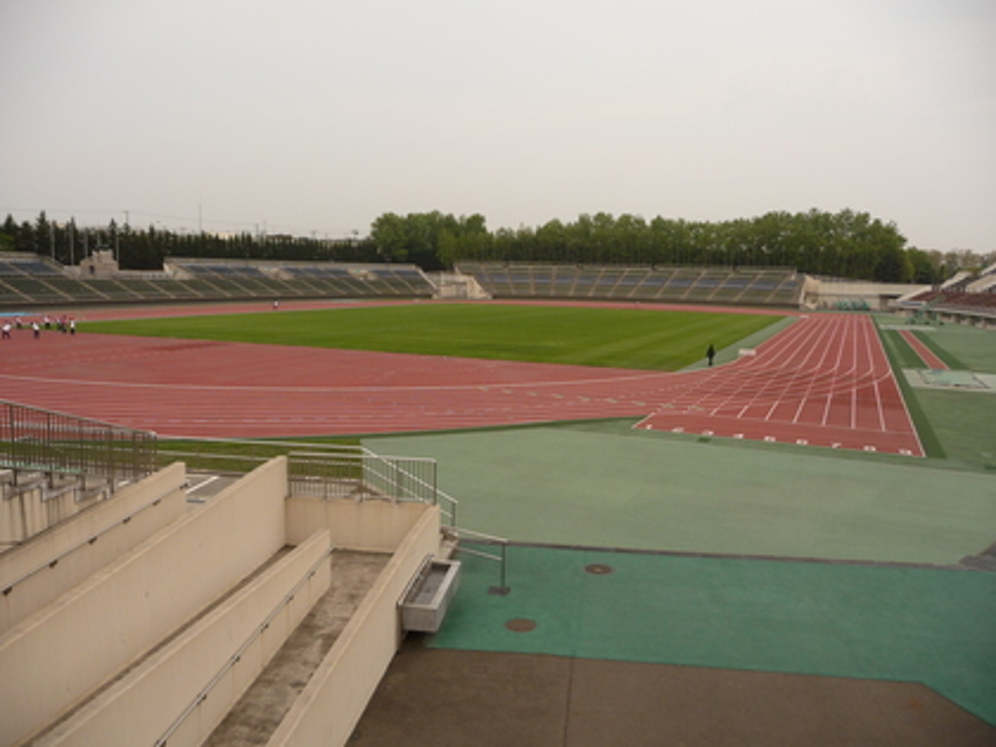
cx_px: 498
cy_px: 374
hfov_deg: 63.4
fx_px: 806
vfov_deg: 49.7
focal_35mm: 28
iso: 100
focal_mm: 4.7
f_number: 3.3
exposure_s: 1/320
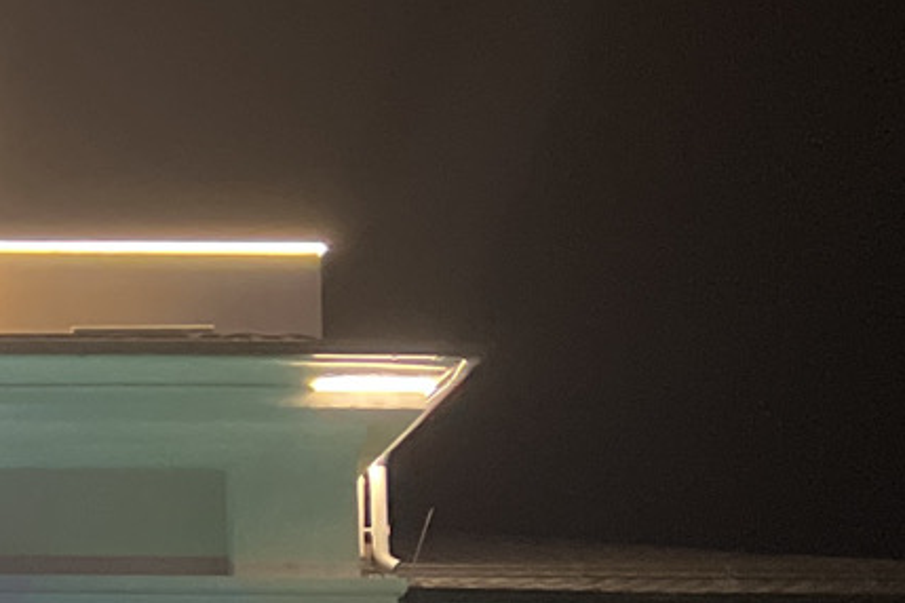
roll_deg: -1.2
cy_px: 1037
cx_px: -781
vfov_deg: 10.3
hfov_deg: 14.2
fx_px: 3167
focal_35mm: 126
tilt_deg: +9.6
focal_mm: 5.7
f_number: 1.5
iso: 500
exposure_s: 1/33
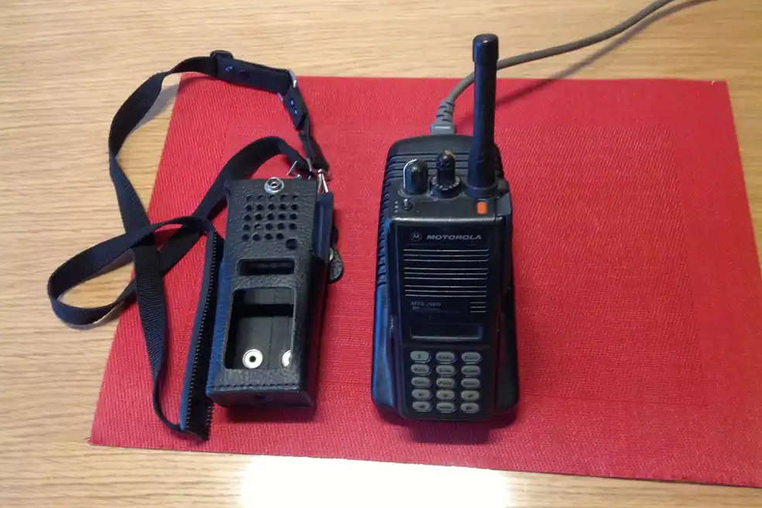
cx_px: 375
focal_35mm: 37
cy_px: 239
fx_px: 783
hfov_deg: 51.9
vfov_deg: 35.9
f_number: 2.4
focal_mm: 4.28
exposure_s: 1/15
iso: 200
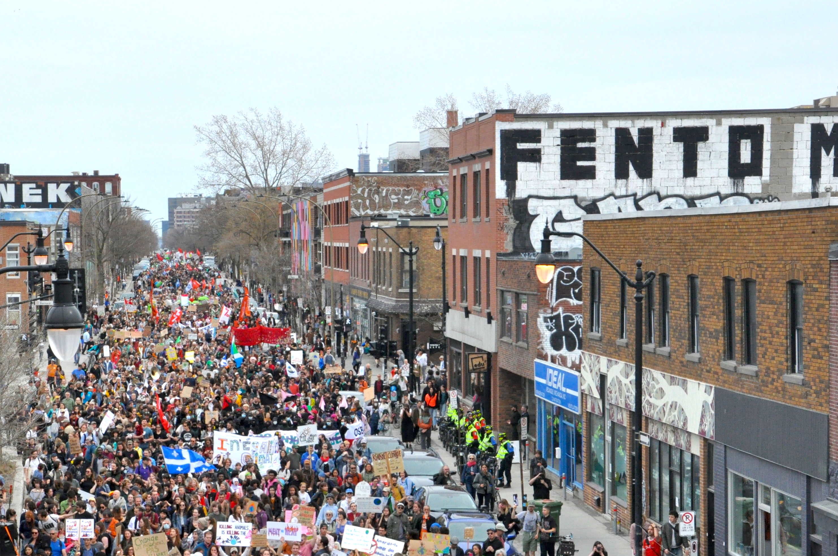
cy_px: 372
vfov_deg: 15.0
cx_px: 303
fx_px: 2116
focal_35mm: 91
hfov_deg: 22.3
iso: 1000
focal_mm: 42
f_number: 13
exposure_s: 1/800
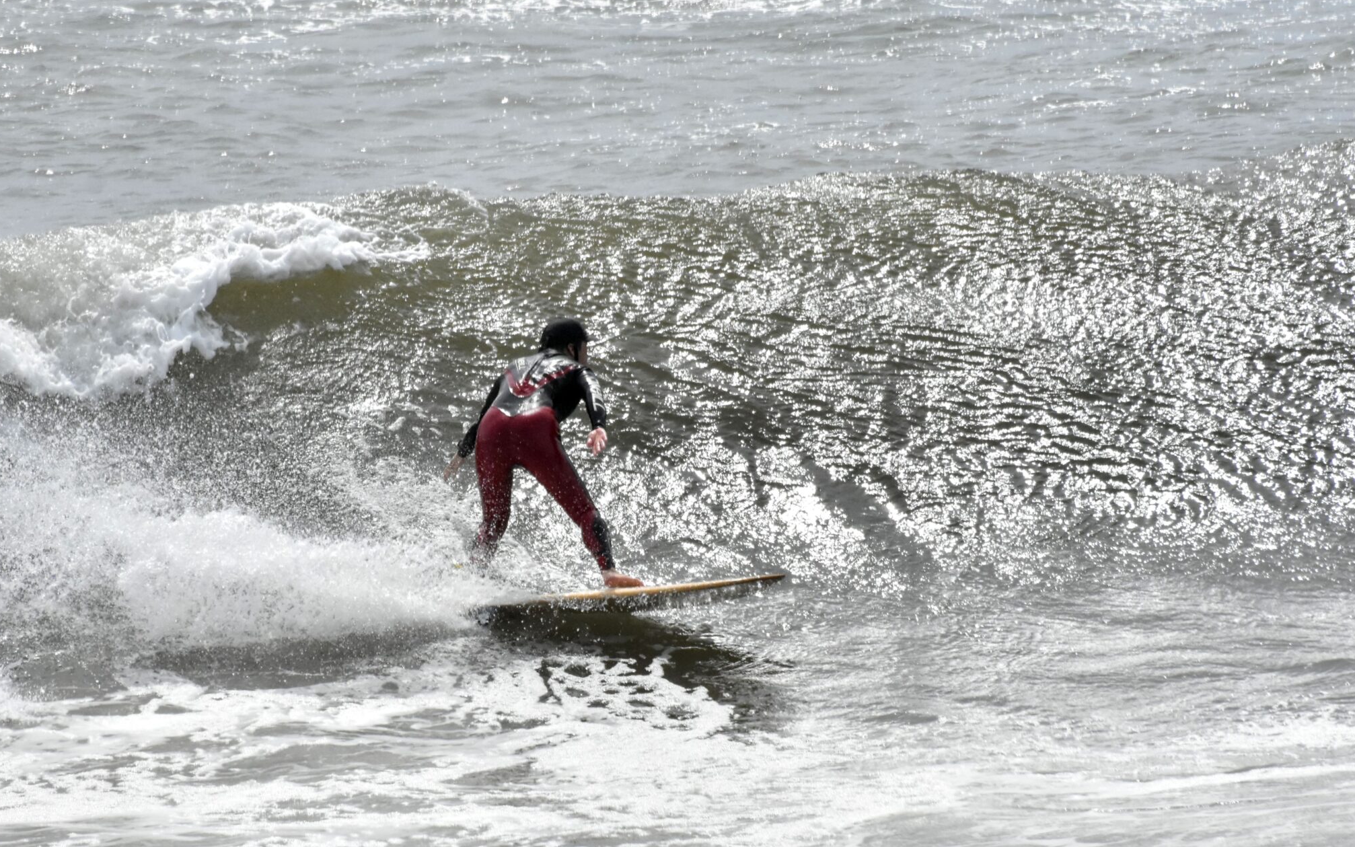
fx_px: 21530
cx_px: 551
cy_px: 507
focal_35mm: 583
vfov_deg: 2.3
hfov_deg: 3.6
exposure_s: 1/10000
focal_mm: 300
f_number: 8
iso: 2000
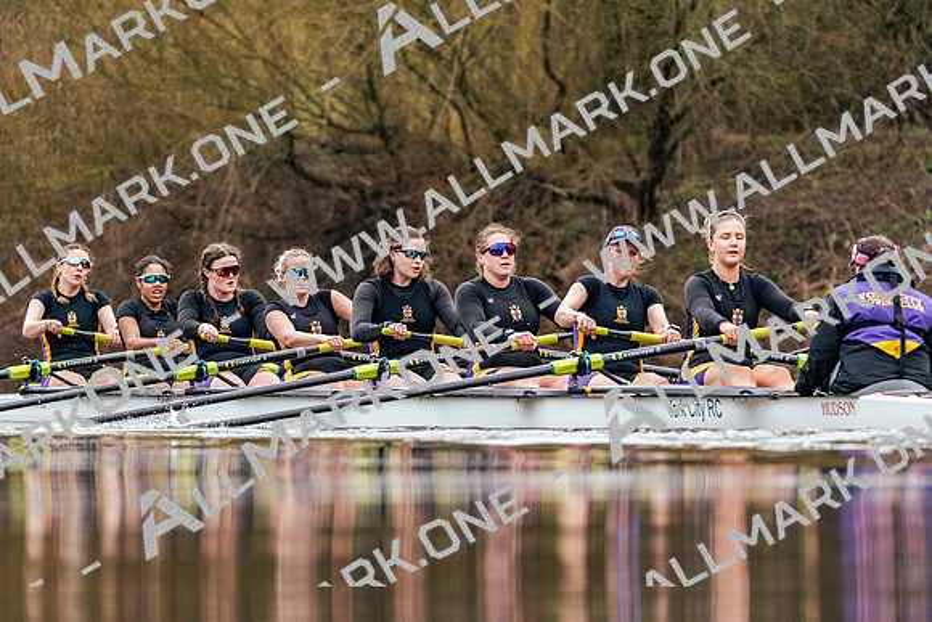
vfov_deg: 3.6
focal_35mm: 382
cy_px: 311
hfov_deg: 5.4
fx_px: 9891
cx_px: 466
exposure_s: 1/2000
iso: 2500
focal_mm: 382
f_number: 6.3
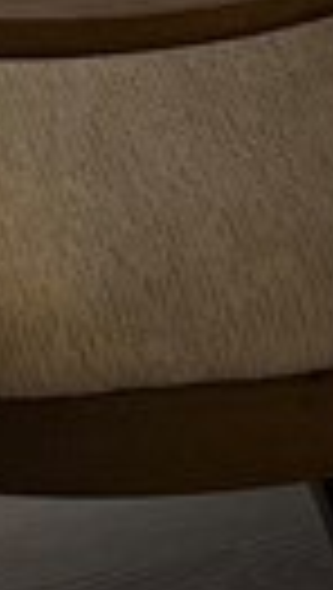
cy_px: -1018
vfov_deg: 9.0
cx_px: 832
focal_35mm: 204
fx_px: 3192
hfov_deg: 5.7
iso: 80
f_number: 1.78
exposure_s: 1/201
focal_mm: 6.76
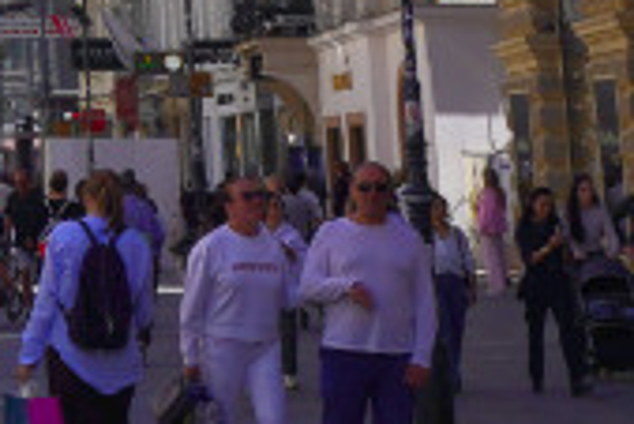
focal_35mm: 163
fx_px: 2879
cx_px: -446
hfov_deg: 11.8
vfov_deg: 7.9
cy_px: -493
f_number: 10
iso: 100
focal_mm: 23
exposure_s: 1/200
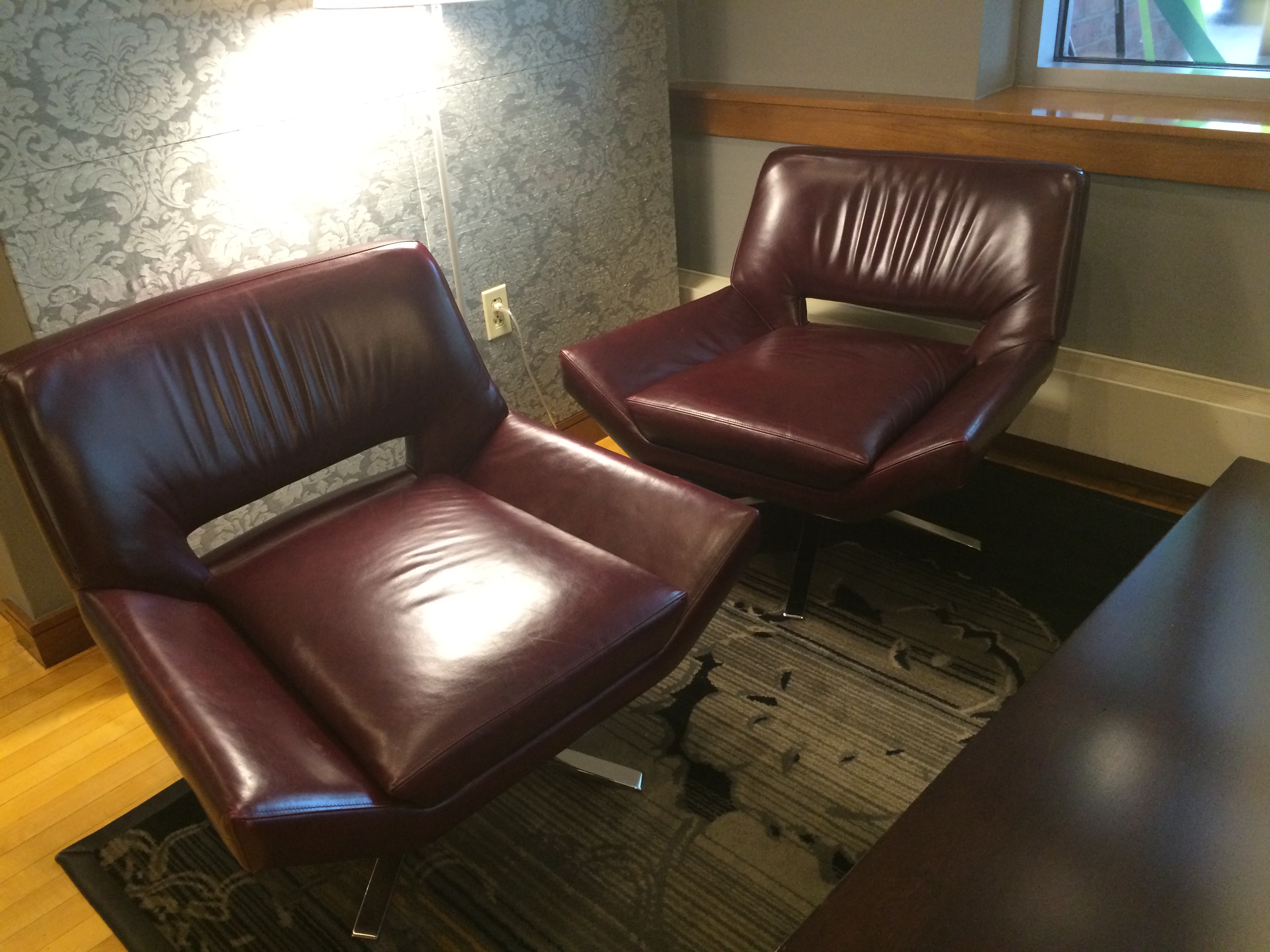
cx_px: 635
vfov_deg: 46.8
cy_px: 476
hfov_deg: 60.0
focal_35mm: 30
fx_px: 1101
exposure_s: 1/30
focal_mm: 4.12
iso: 250
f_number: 2.2
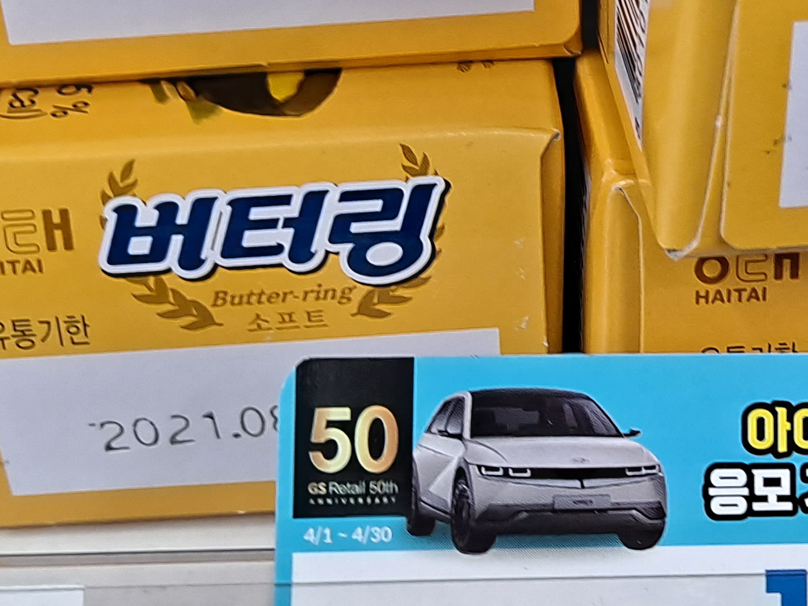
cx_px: 672
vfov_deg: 19.5
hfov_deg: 25.4
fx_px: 1751
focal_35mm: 75
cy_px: 144
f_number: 2
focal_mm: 4.6
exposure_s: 1/60
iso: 160
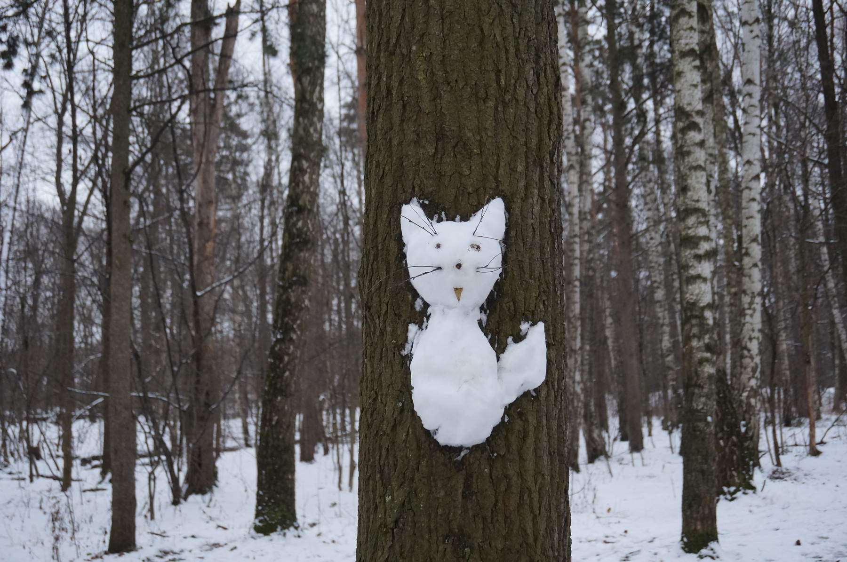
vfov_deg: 31.8
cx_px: 424
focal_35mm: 42
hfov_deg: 46.5
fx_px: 987
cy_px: 281
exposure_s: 1/160
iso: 1000
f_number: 4.5
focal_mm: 28
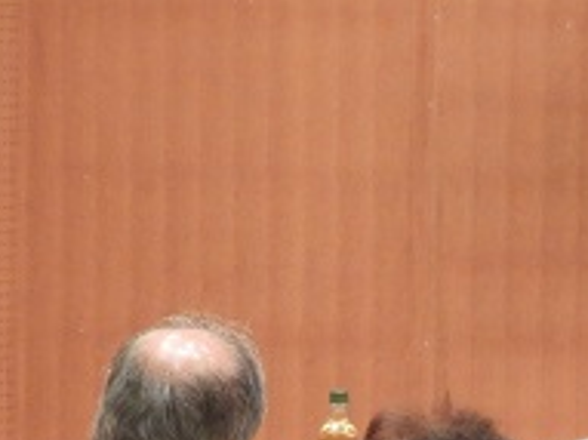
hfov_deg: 5.1
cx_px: 773
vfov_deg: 3.8
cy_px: 412
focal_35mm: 386
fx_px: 6553
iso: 560
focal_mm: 20.6
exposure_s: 1/15
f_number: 5
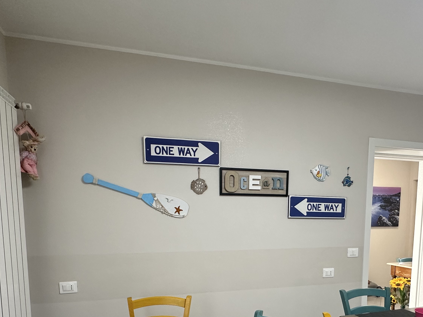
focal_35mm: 25
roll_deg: +0.3
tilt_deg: -6.2
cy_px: 251
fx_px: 305
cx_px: 235
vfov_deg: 51.6
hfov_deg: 69.2
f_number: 2.2
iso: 250
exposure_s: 1/50
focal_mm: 2.22
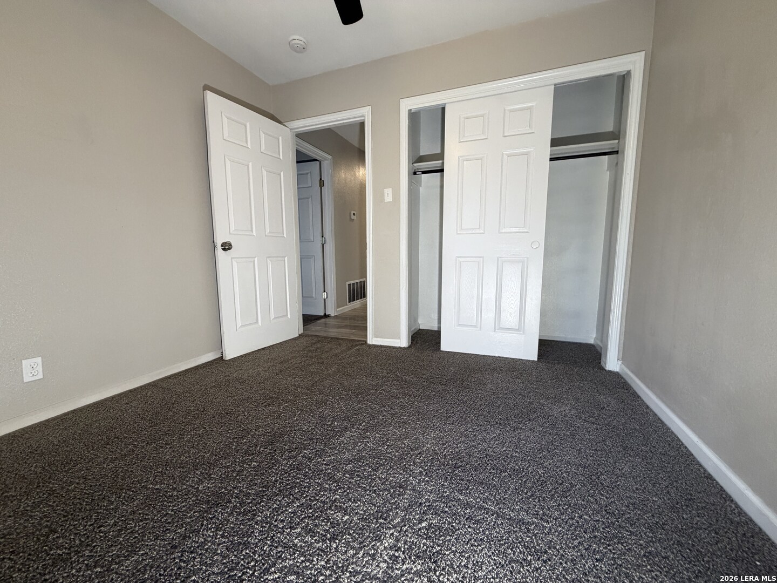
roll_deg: +0.7
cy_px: 292
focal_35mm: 14
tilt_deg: -7.3
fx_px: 314
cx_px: 388
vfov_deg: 85.7
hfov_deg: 102.1
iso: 200
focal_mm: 2.22
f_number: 2.2
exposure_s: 1/120
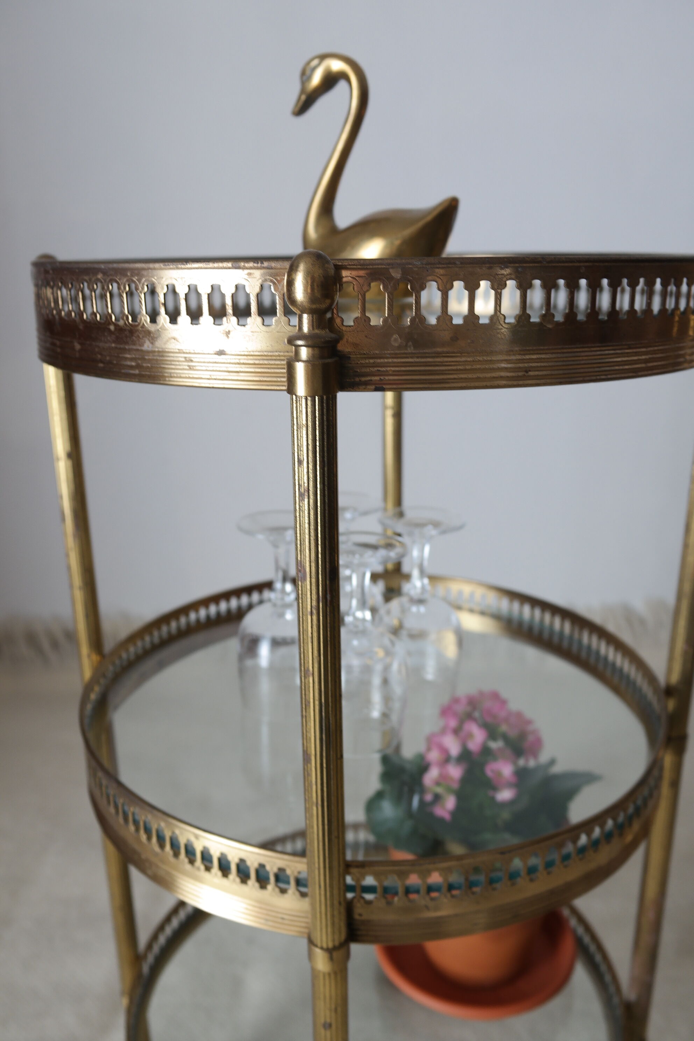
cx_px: 347
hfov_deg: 43.6
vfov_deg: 61.9
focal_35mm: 30
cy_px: 520
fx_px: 867
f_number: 5.6
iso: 200
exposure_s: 1/25
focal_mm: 20
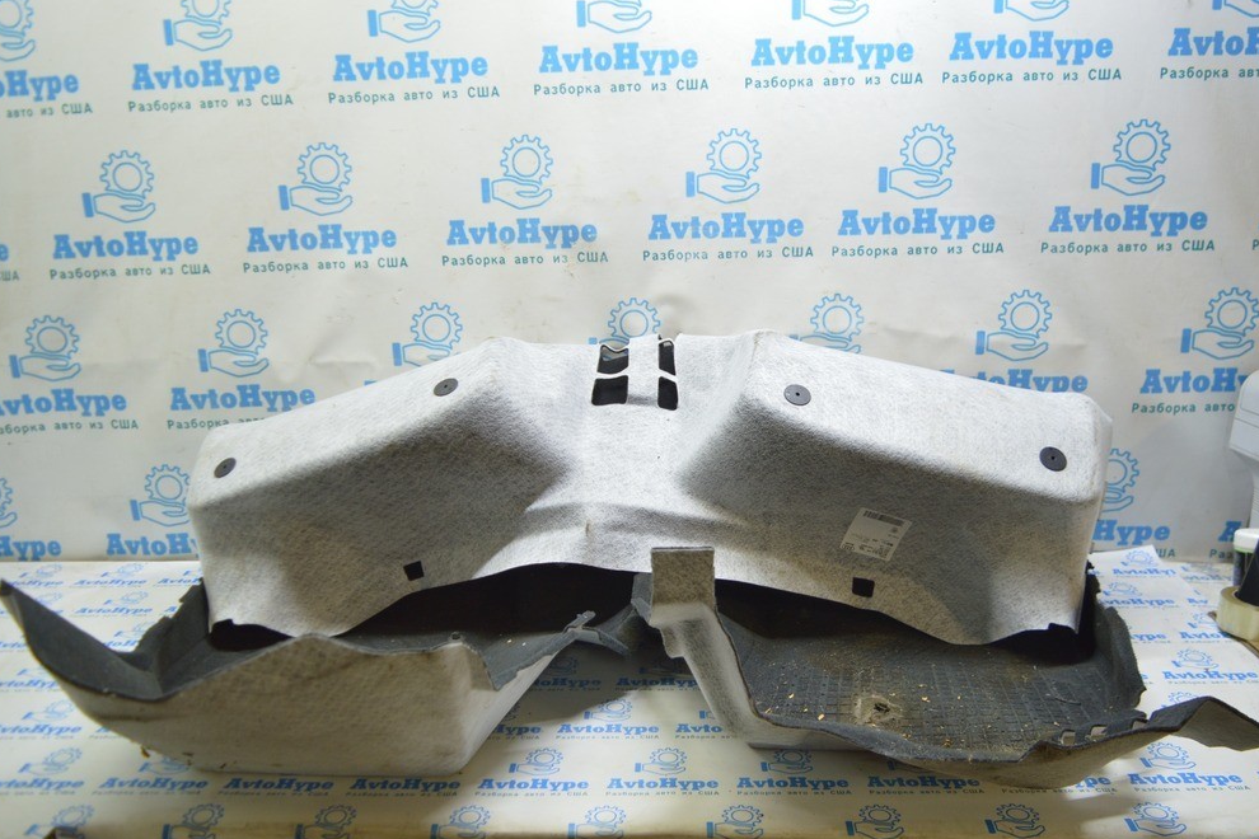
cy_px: 423
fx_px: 1084
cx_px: 612
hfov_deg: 60.3
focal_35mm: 31
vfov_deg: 42.3
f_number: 3.5
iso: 400
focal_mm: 20
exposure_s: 1/40
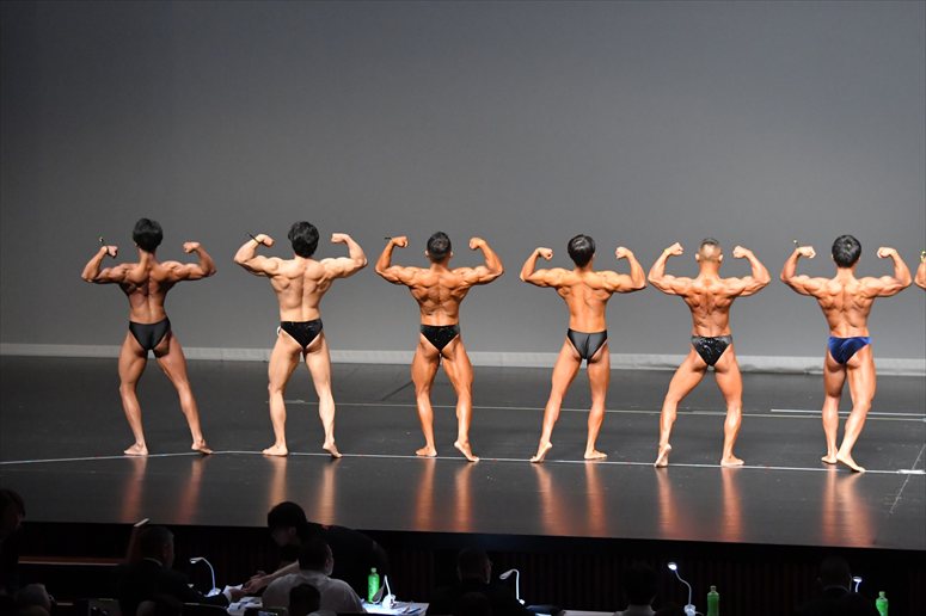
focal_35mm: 147
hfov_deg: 14.0
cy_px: 308
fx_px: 3779
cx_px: 463
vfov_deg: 9.3
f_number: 5.6
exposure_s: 1/400
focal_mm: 98
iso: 6400
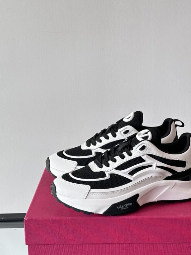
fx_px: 471
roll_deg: -1.7
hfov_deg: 22.9
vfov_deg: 30.2
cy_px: 140
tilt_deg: -20.5
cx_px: 124
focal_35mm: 64
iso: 50
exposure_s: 1/151
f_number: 1.78
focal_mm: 6.86
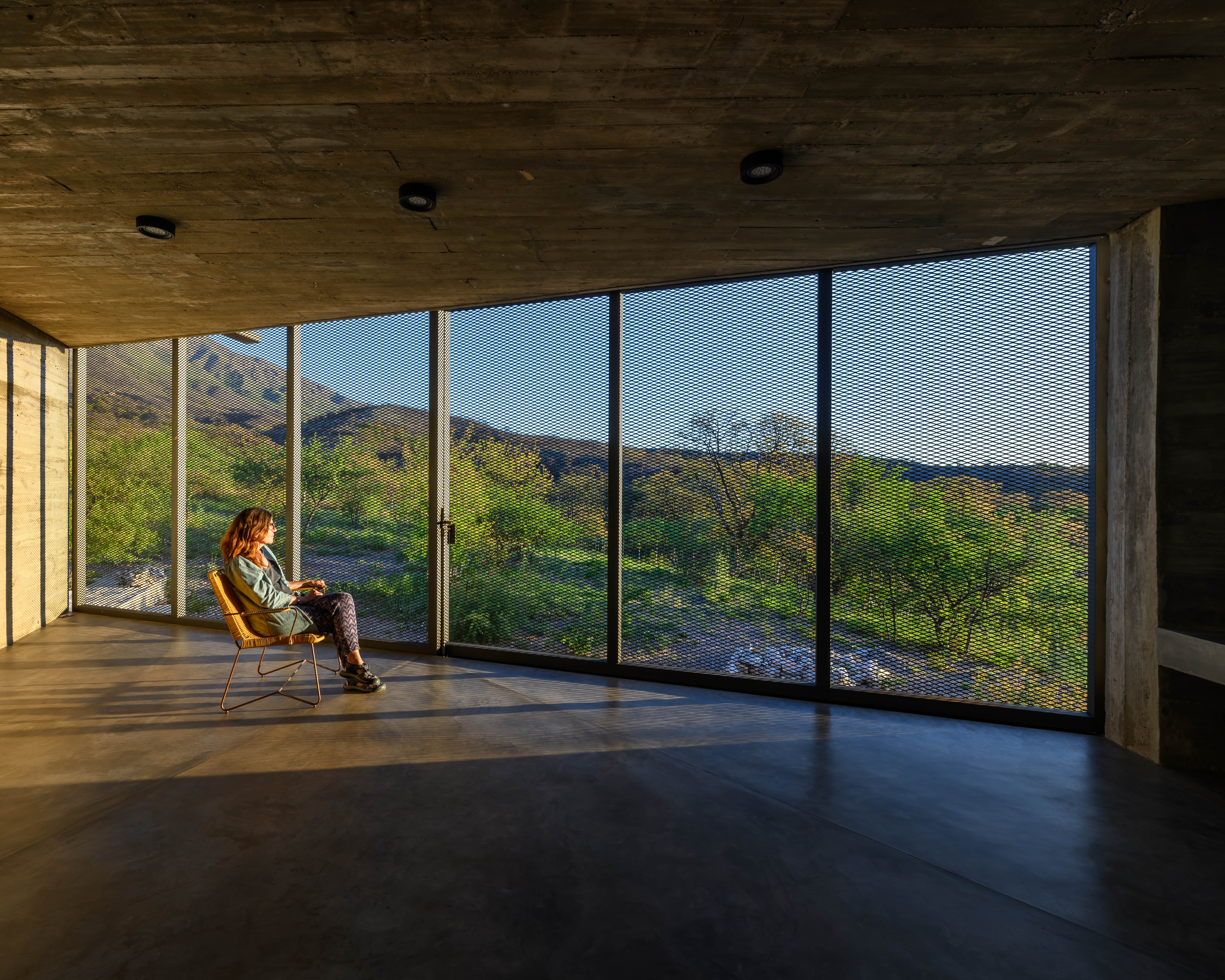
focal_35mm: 16
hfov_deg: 92.9
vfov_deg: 80.4
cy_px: 497
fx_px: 580
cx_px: 557
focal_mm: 14
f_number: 10
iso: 64
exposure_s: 1/50
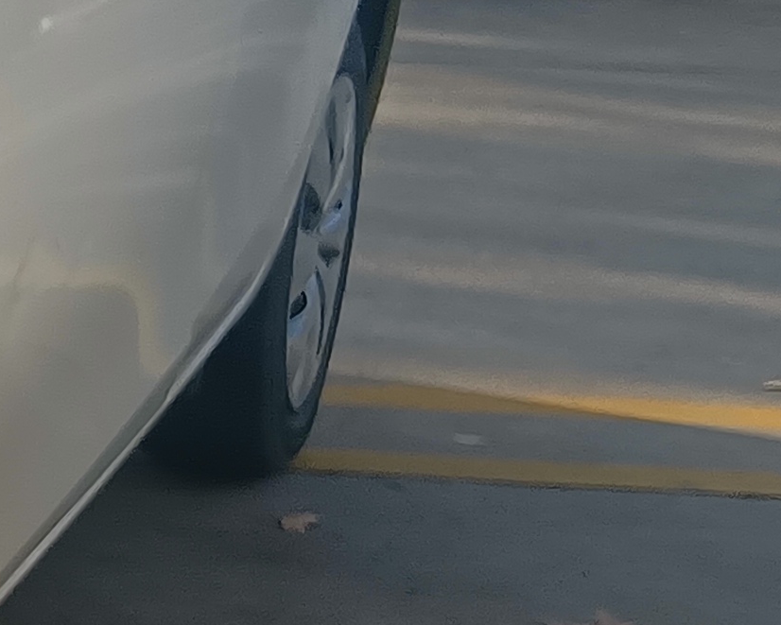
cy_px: 420
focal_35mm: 147
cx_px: -1081
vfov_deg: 10.5
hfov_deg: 11.1
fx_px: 3398
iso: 100
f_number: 1.9
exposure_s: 1/718
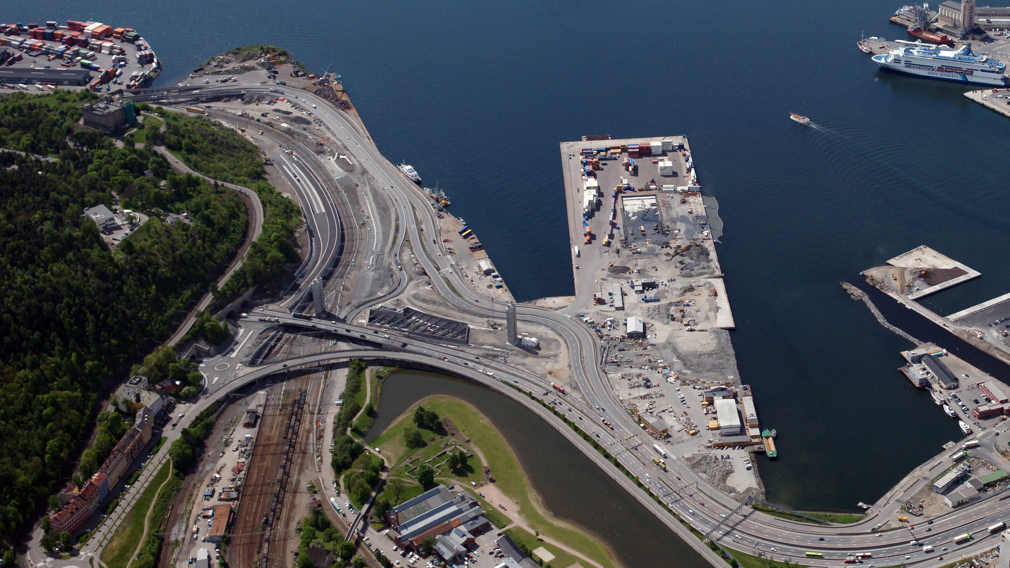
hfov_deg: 32.2
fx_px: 1714
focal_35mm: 64
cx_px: 760
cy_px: 182
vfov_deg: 18.8
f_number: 5.6
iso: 400
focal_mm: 40
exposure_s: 1/2000
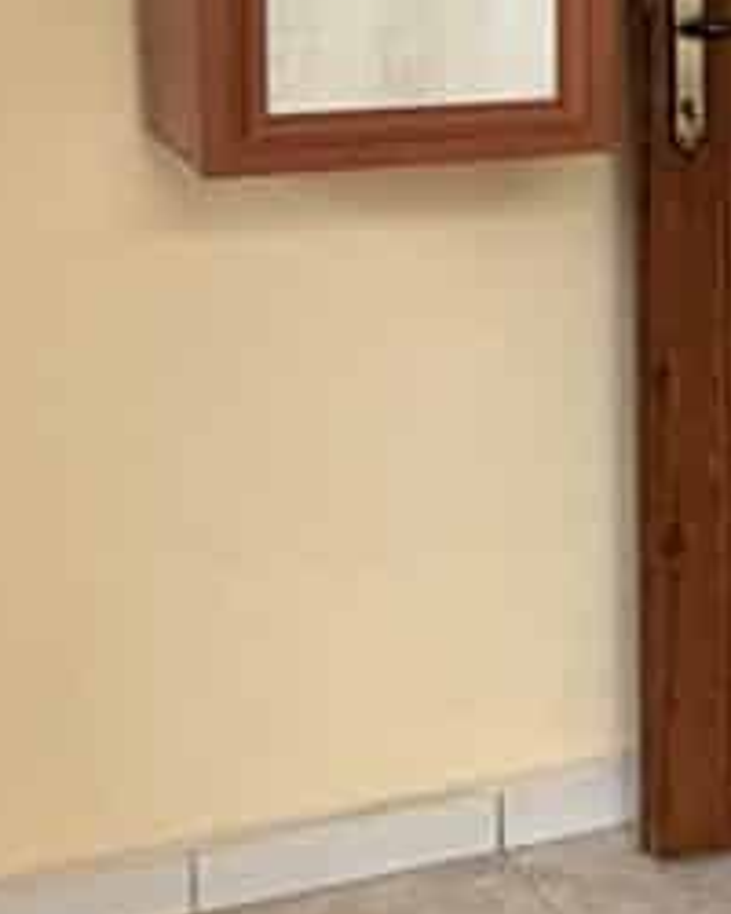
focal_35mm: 112
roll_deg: -0.9
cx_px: 1674
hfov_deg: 11.6
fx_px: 3029
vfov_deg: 16.7
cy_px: -62
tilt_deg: -4.0
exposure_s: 1/99
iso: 250
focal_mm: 2.22
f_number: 2.2
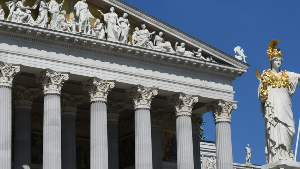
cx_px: 128
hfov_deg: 18.8
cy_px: 68
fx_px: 907
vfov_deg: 10.6
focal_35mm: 114
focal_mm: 28
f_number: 9
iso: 125
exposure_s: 1/1000
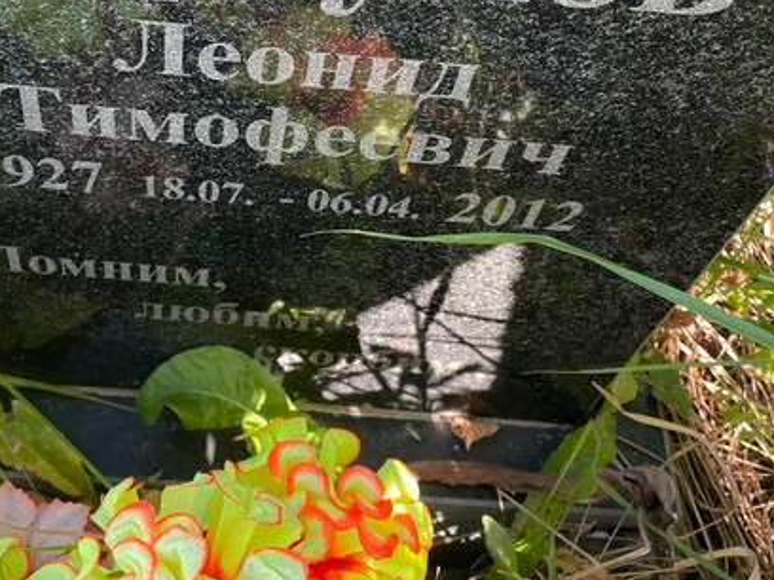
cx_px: 254
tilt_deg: -54.8
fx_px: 1140
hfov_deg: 37.1
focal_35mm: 51
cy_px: 165
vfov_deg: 28.3
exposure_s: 1/121
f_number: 1.6
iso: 40
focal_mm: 4.2
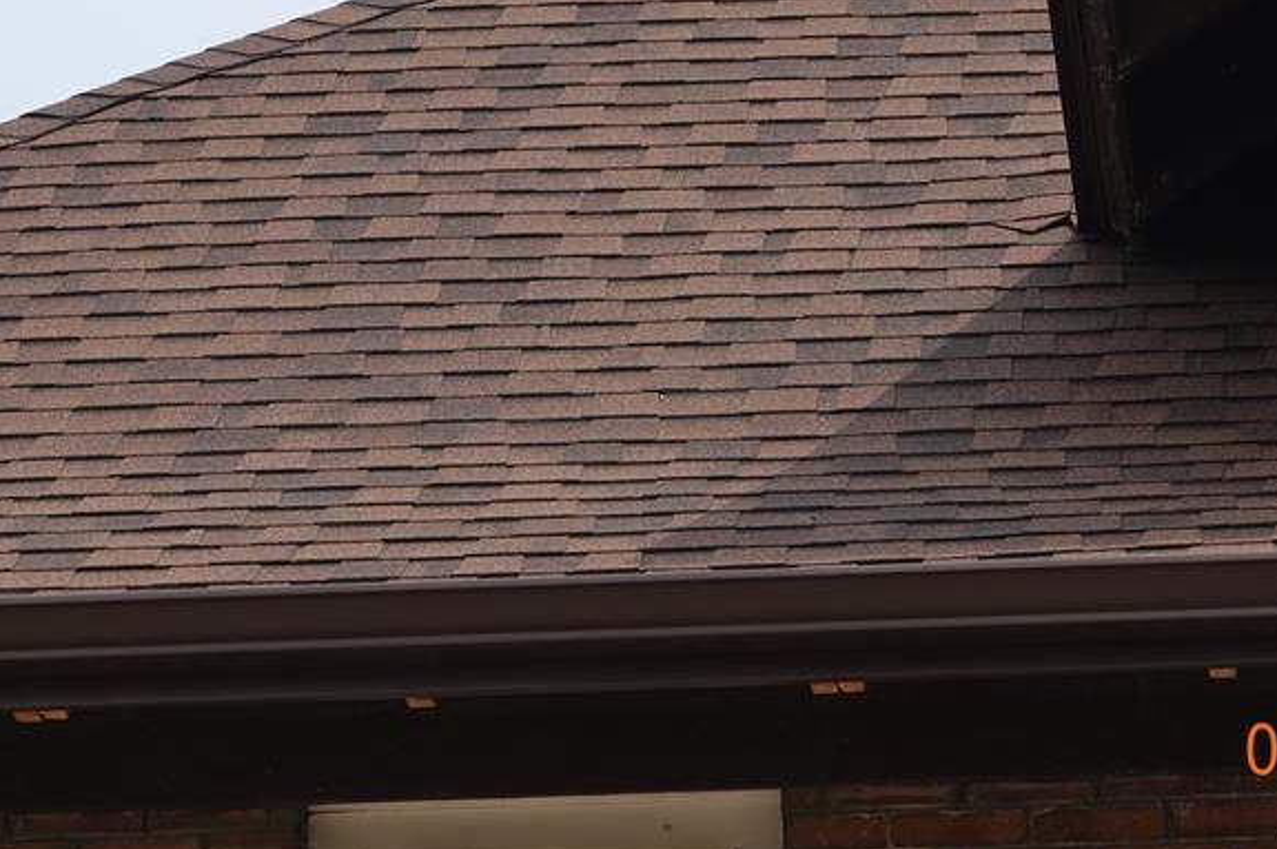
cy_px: 146
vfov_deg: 5.2
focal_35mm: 265
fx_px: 9392
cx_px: 601
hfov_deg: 7.8
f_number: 4
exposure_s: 1/800
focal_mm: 54.57
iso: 100
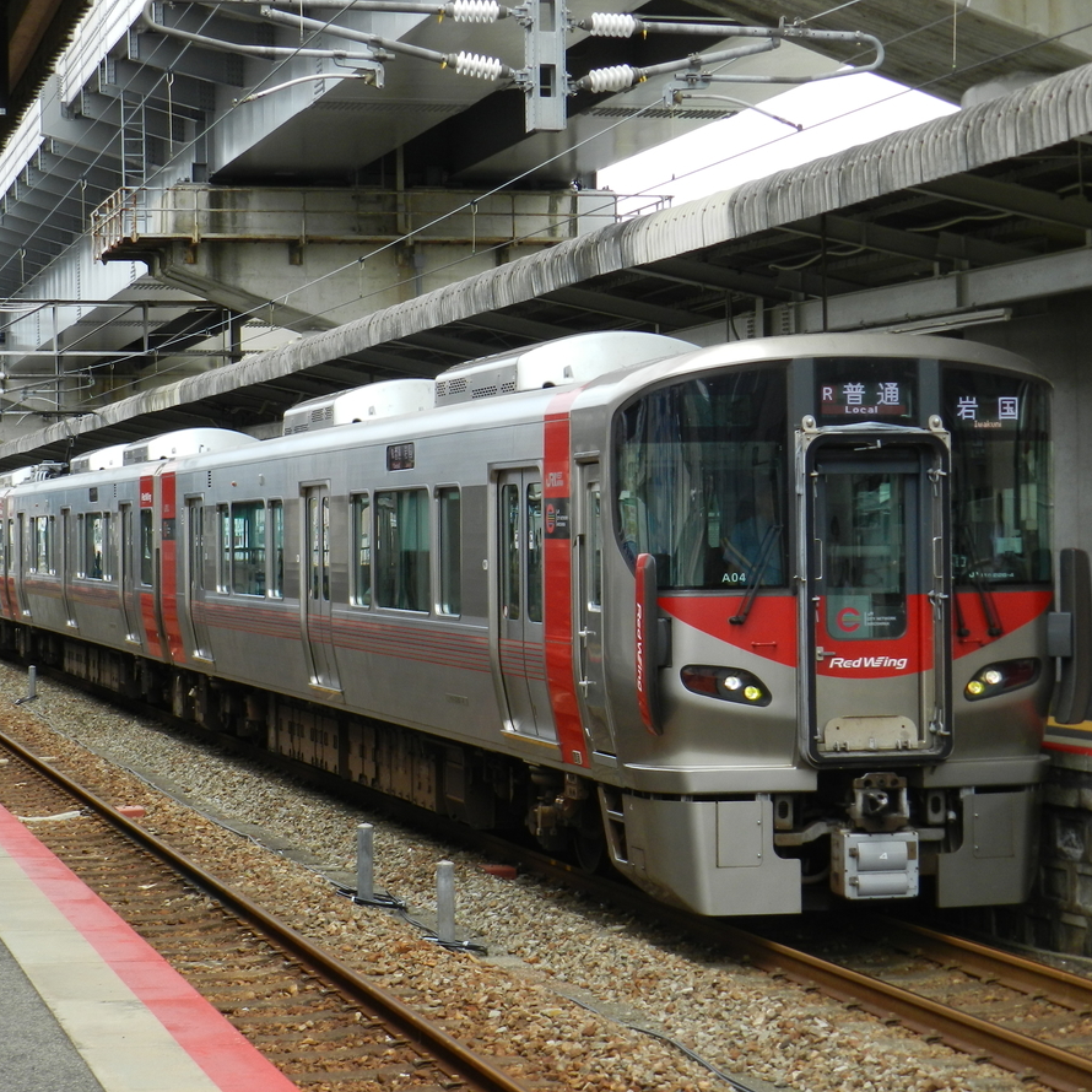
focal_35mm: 81
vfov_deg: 21.4
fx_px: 2891
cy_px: 551
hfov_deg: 21.4
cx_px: 436
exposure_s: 1/320
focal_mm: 12.1
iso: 160
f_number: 4.7
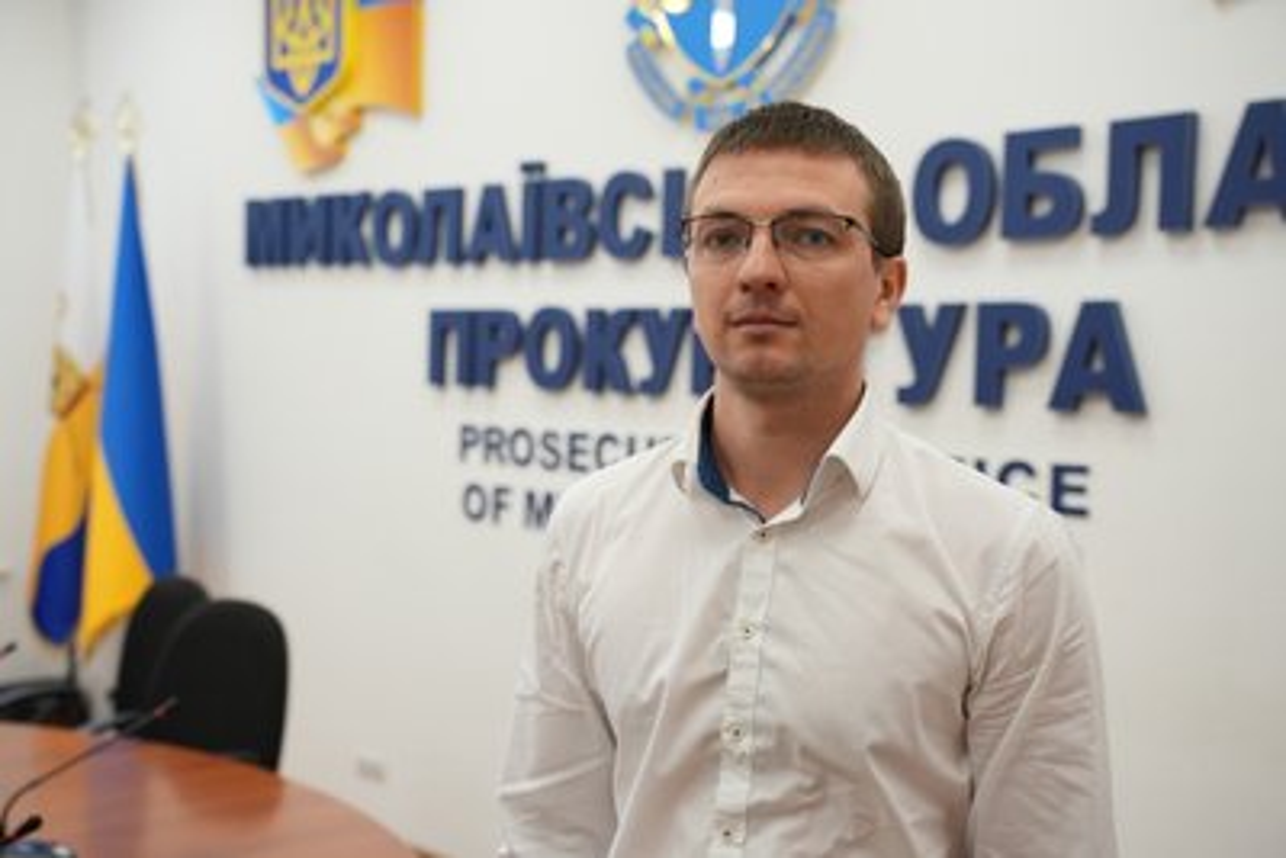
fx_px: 1679
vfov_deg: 28.7
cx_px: 643
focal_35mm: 47
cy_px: 429
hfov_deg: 41.9
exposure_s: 1/160
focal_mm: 47
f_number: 4
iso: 1250
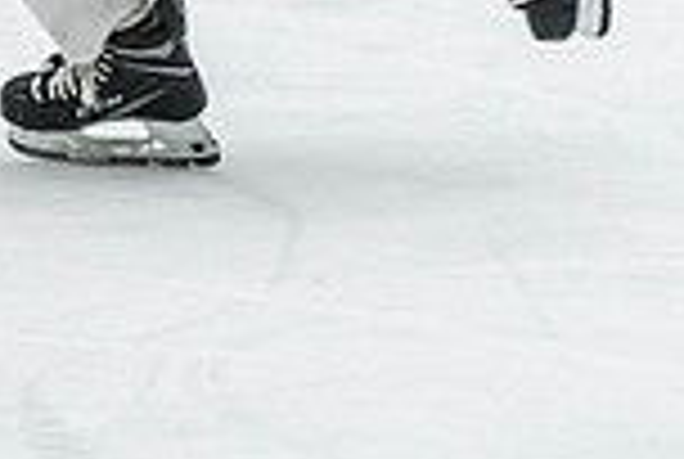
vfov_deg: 2.5
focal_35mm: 556
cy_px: -502
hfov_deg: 3.7
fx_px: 10585
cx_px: -101
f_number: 2.8
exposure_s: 1/640
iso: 2500
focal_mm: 116
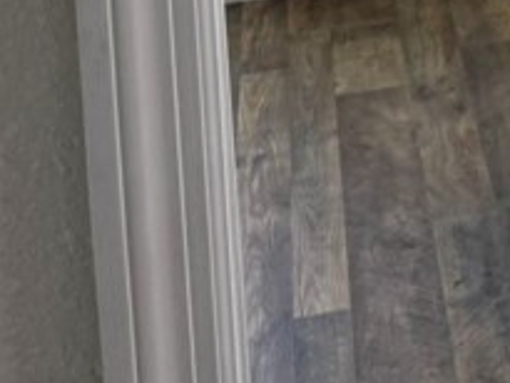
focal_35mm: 120
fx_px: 1769
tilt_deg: -8.0
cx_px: 990
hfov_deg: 14.1
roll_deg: +0.9
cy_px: -490
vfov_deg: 10.8
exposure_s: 1/121
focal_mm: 6.76
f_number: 1.78
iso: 64
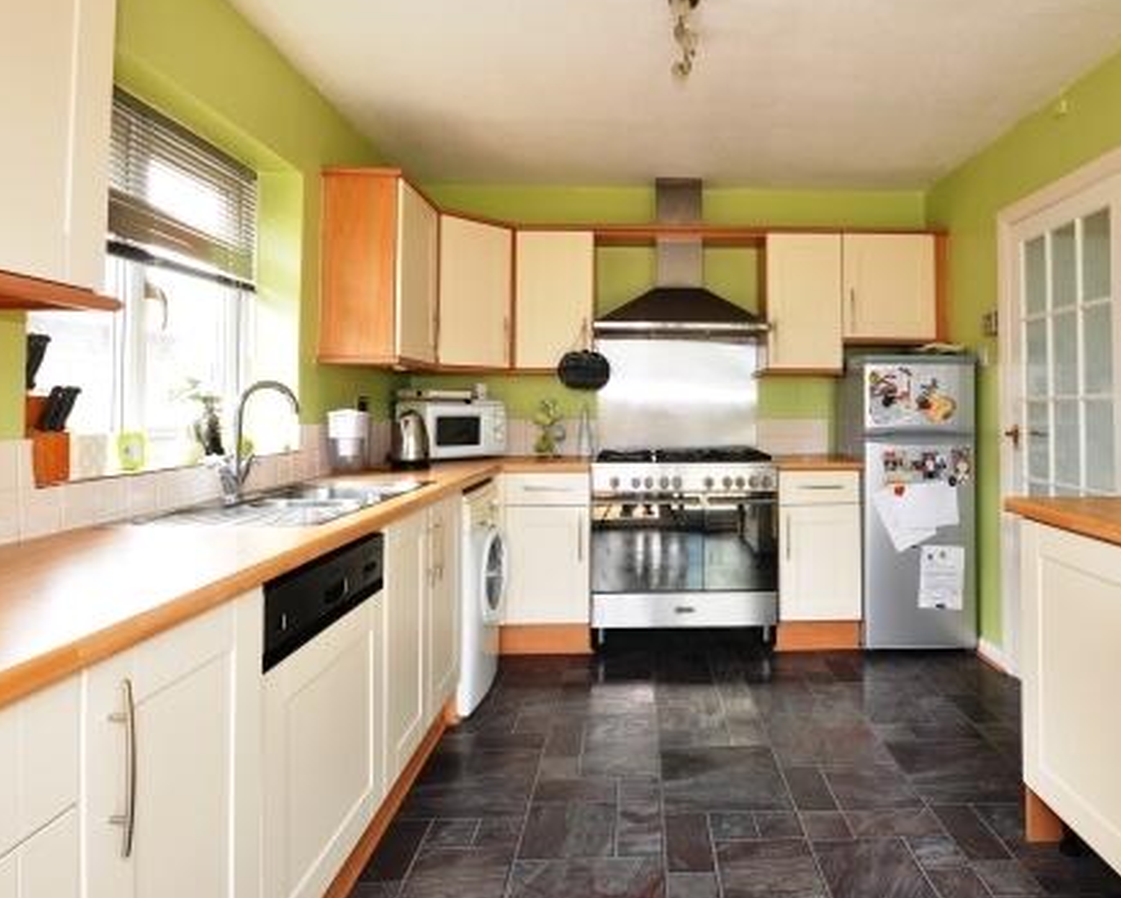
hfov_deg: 79.6
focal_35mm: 20
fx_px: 664
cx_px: 663
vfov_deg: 67.7
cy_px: 378
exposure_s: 1/1.6
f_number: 11
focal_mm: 10
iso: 200
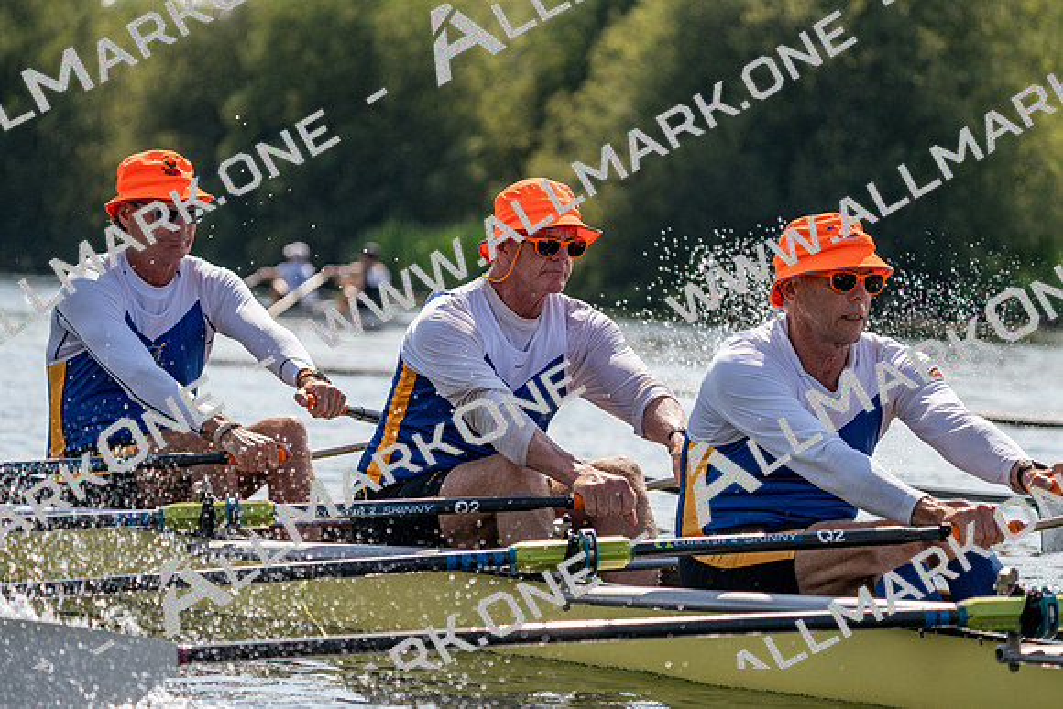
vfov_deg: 6.9
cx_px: 532
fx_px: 5907
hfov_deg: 10.3
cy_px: 354
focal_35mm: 200
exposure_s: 1/1600
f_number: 5.6
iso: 200
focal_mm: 200
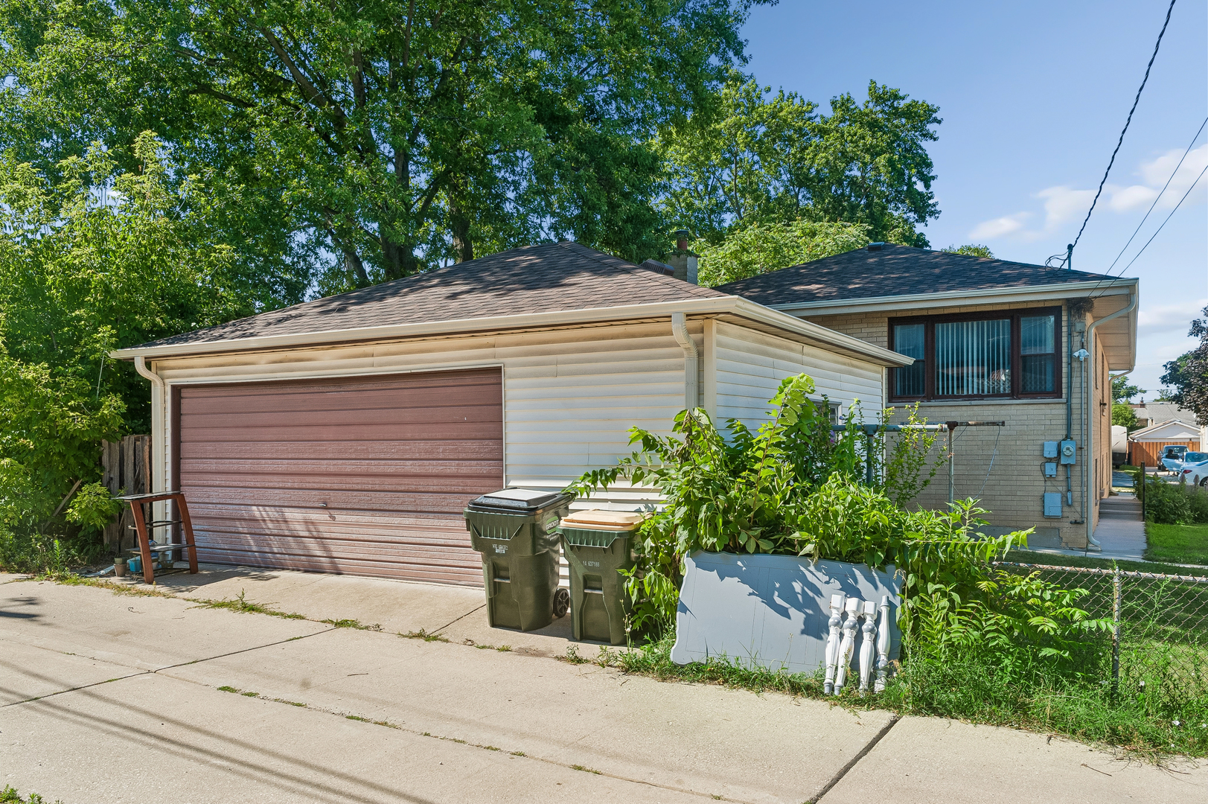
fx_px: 972
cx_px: 604
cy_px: 402
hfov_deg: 63.7
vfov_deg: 44.9
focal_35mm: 29
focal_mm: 29
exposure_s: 1/640
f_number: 8
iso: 400
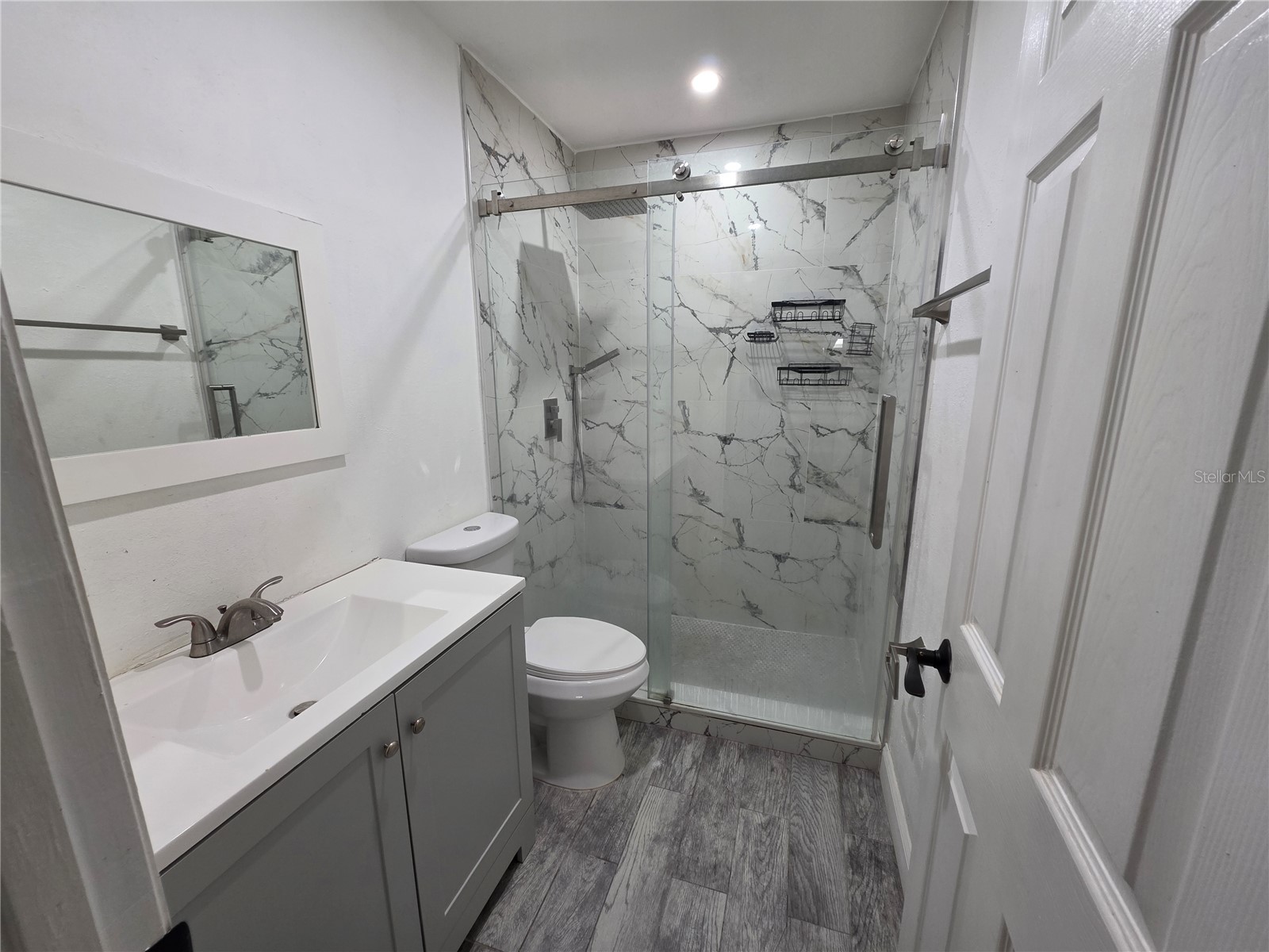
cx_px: 634
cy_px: 476
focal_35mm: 13
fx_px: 477
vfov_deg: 89.9
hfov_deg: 106.2
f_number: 1.9
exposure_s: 1/60
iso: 160
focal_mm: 2.2
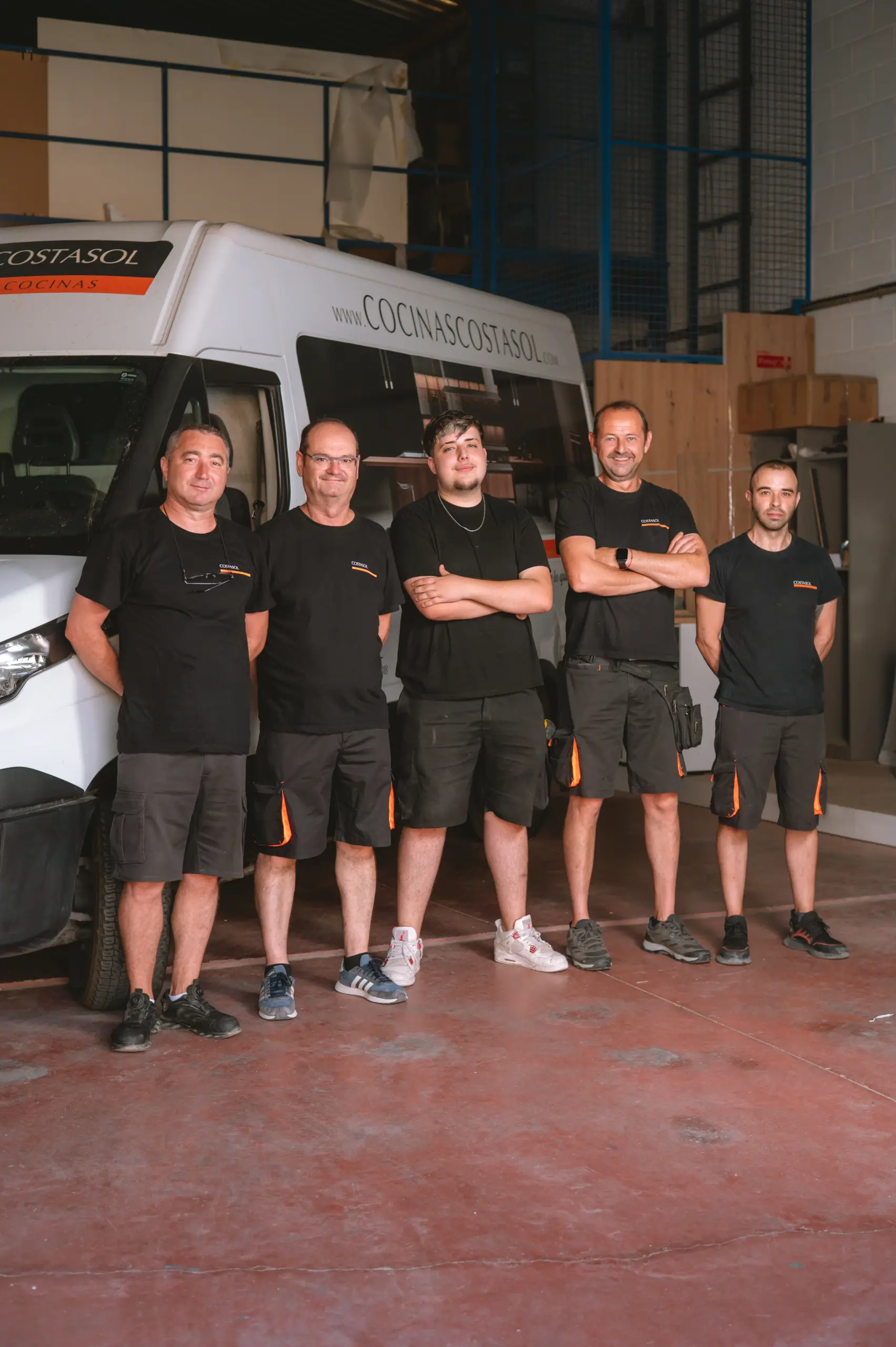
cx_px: 448
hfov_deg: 27.0
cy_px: 674
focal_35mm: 50
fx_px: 1869
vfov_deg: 39.6
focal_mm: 50
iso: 320
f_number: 3.5
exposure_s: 1/250
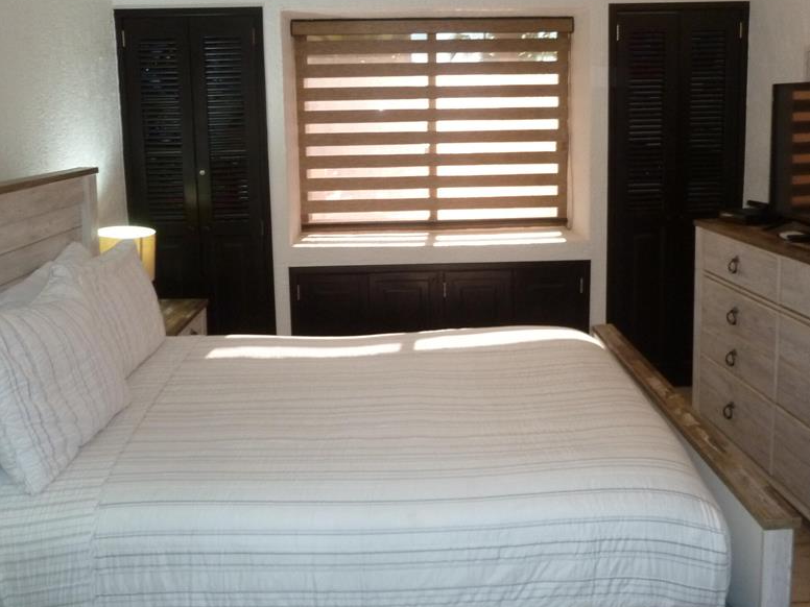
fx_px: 772
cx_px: 416
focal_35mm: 33
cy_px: 235
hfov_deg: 55.3
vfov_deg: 42.7
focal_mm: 4.1
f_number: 3.3
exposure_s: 1/30
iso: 250
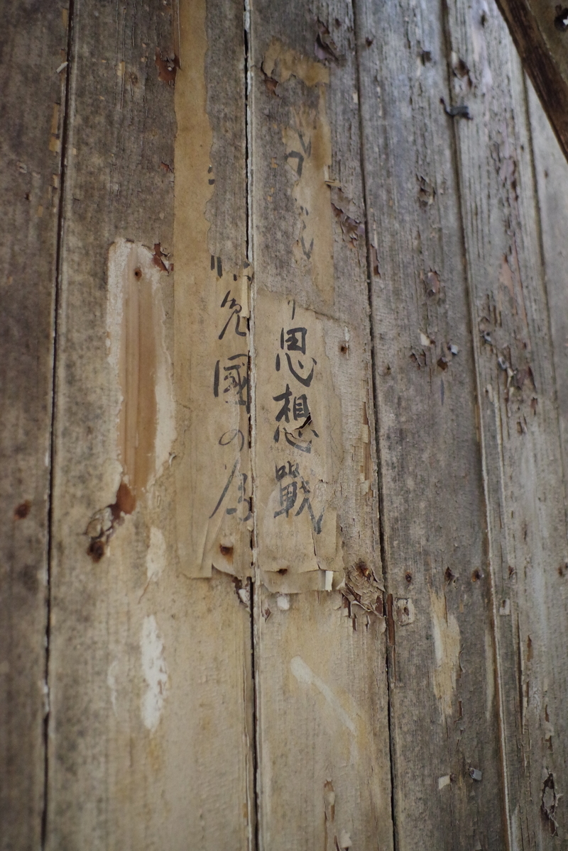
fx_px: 745
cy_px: 426
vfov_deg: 59.5
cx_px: 284
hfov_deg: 41.7
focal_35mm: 32
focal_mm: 21
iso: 6400
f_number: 4
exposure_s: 1/50
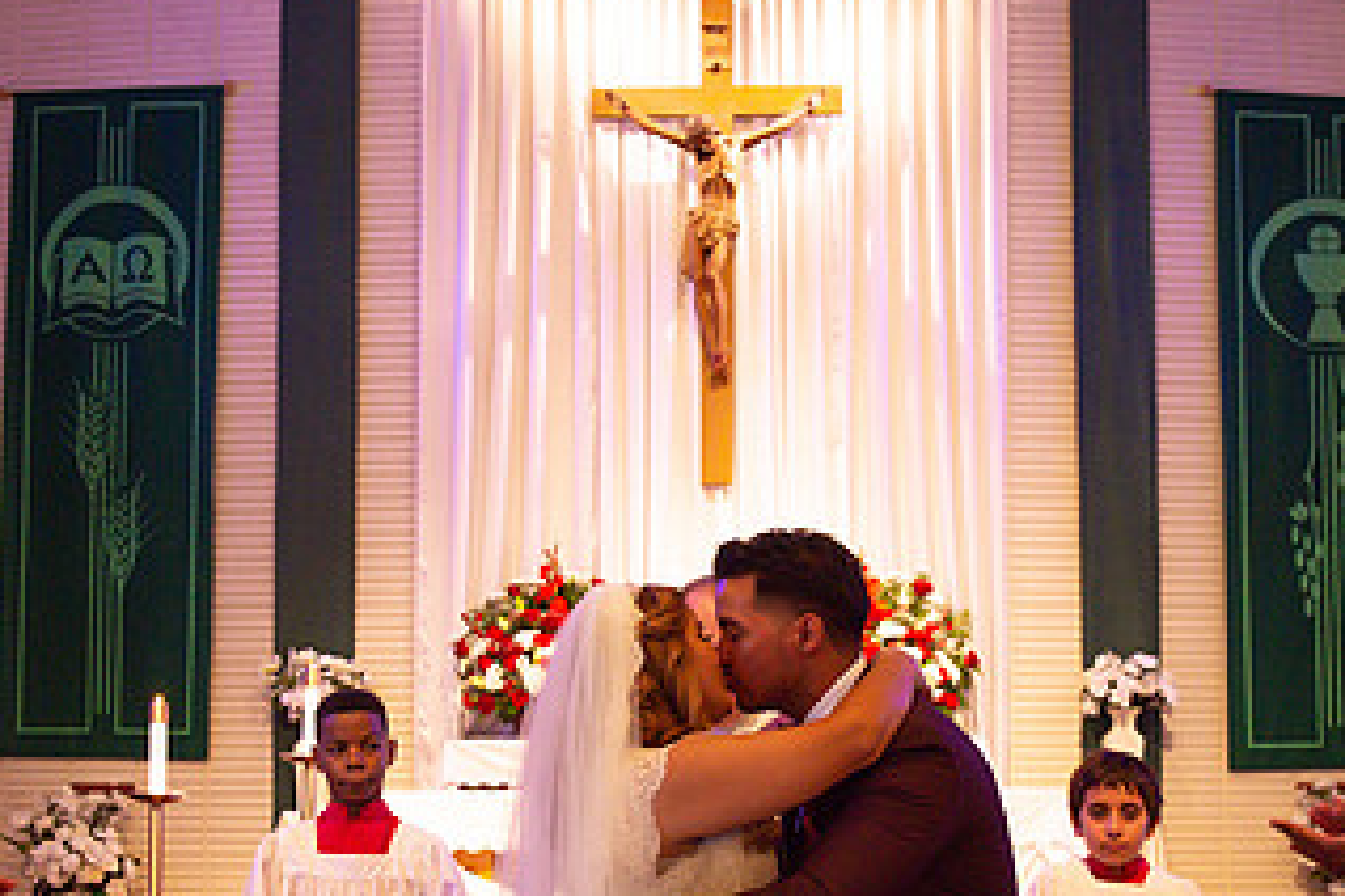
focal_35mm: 62
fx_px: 2316
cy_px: 651
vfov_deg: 21.8
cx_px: 740
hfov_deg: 32.4
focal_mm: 34
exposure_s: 1/60
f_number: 4.5
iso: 1250
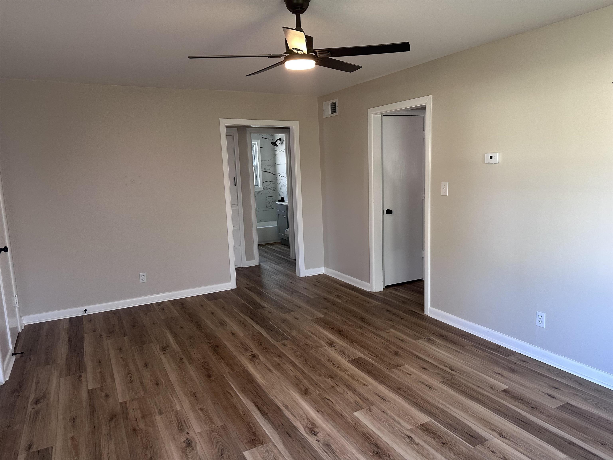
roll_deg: +1.7
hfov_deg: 71.6
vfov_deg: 56.8
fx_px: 425
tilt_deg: -7.8
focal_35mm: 24
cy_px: 230
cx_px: 306
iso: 200
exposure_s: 1/121
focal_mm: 6.86
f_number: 1.78
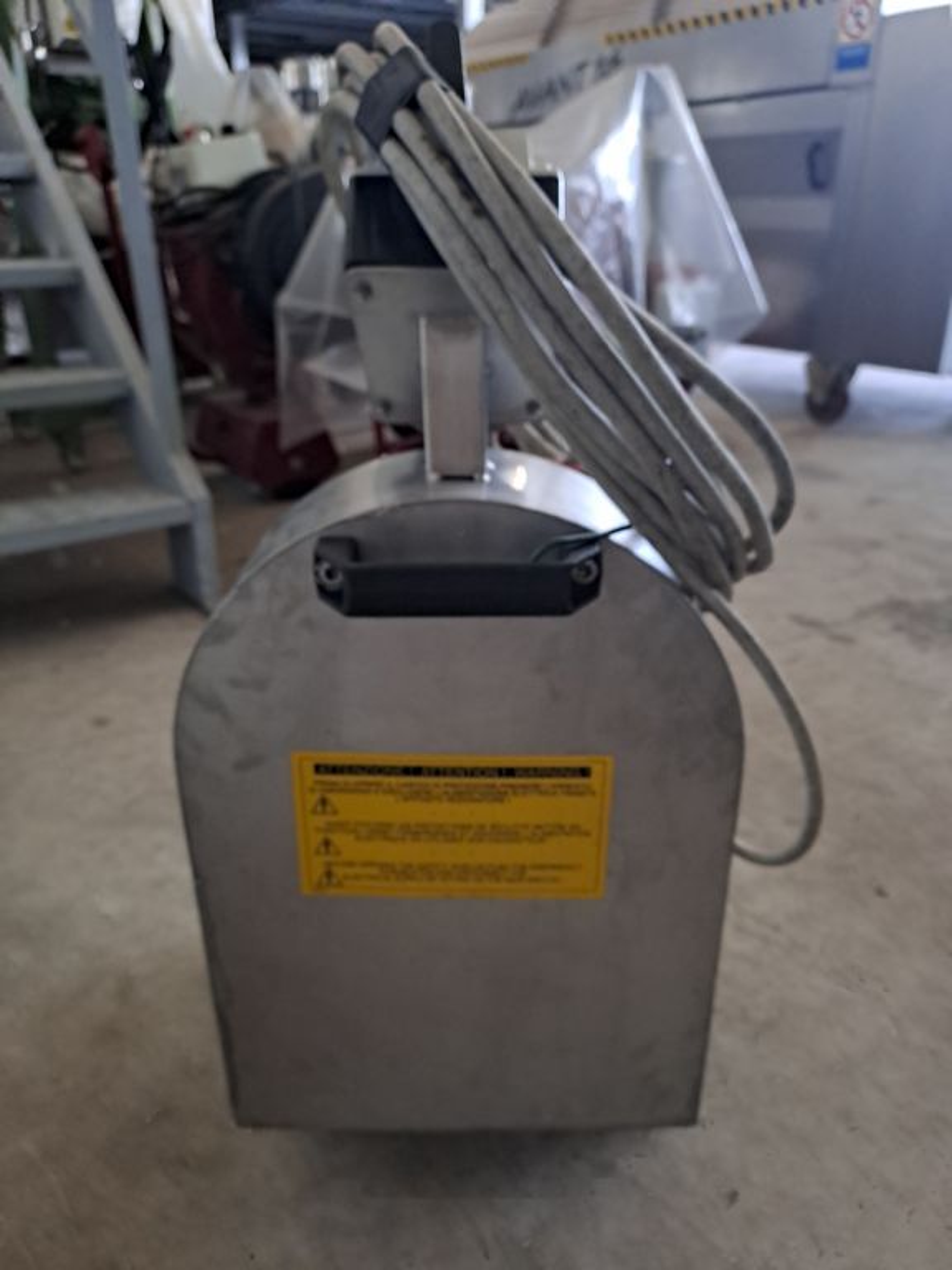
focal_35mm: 25
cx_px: 476
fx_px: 917
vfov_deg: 69.4
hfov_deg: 54.9
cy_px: 635
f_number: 1.8
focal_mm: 4.65
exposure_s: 1/33
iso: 320
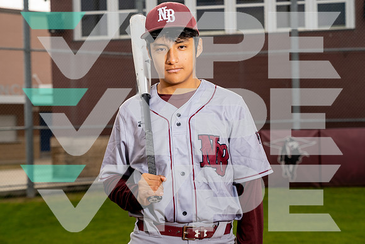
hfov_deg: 29.6
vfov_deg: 20.0
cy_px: 122
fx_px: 690
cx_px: 182
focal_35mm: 68
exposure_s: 1/250
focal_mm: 68
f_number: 5
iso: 100
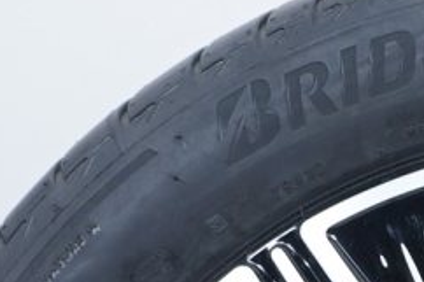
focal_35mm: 294
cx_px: 1447
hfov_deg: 6.2
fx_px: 3460
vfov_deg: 4.6
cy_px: 533
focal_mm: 37
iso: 250
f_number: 7.1
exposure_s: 1/125
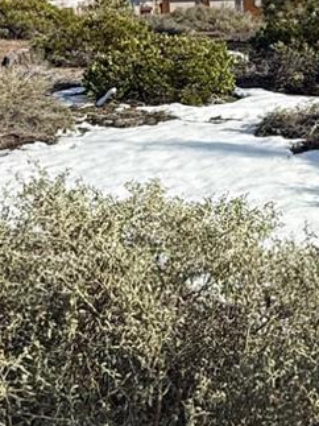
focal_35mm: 65
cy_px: 90
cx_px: 226
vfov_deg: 29.2
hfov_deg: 22.4
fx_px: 799
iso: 50
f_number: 2.2
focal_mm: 2.22
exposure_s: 1/1961
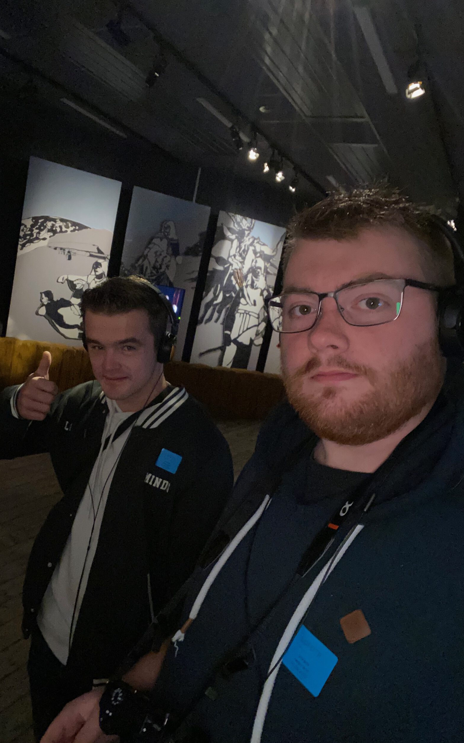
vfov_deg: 72.6
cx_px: 189
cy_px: 375
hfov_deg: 49.0
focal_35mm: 25
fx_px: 506
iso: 800
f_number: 2.2
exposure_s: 1/18
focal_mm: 2.71
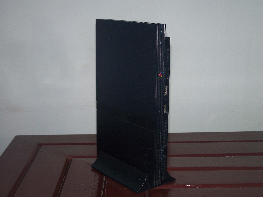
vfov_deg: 24.8
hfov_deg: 32.7
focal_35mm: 59
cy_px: 98
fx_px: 448
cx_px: 132
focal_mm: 12.6
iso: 125
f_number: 3.2
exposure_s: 1/100
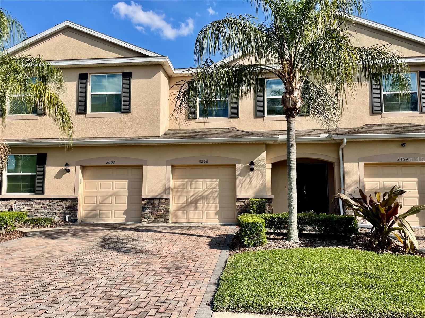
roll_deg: +0.3
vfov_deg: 53.1
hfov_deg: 67.3
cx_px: 212
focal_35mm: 26
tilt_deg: +6.0
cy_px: 159
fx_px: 319
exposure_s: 1/2817
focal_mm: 4.2
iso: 32
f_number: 1.6
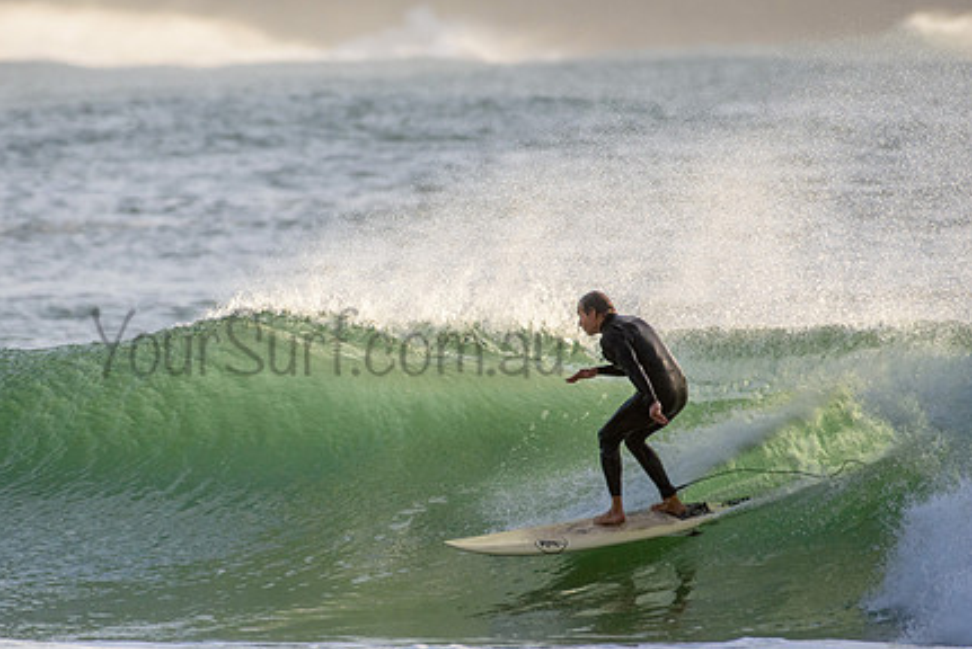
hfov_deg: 2.0
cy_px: 323
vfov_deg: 1.4
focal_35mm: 1009
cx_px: 325
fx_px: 27260
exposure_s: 1/2000
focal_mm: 500
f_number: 5.6
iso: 450
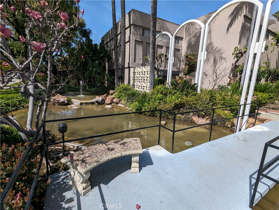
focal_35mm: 16
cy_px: 105
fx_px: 129
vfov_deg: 78.2
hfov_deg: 94.4
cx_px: 140
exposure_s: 1/2817
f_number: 2.2
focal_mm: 2.35
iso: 51
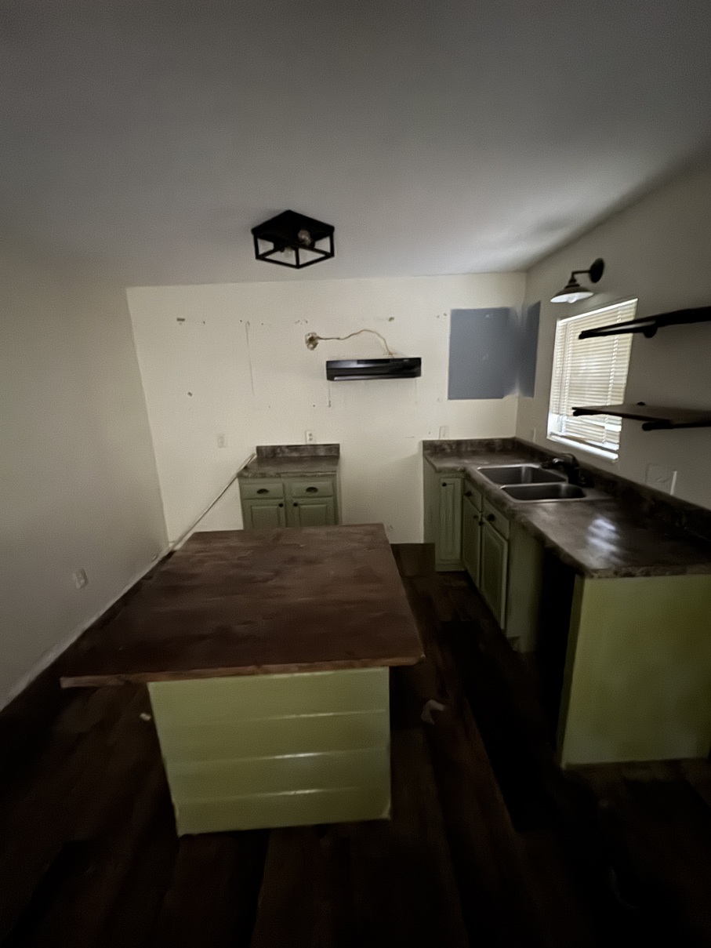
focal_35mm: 14
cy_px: 474
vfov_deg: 102.1
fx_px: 383
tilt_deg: -14.4
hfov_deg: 85.7
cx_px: 356
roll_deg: +1.9
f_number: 2.2
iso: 2000
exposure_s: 1/4
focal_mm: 2.22
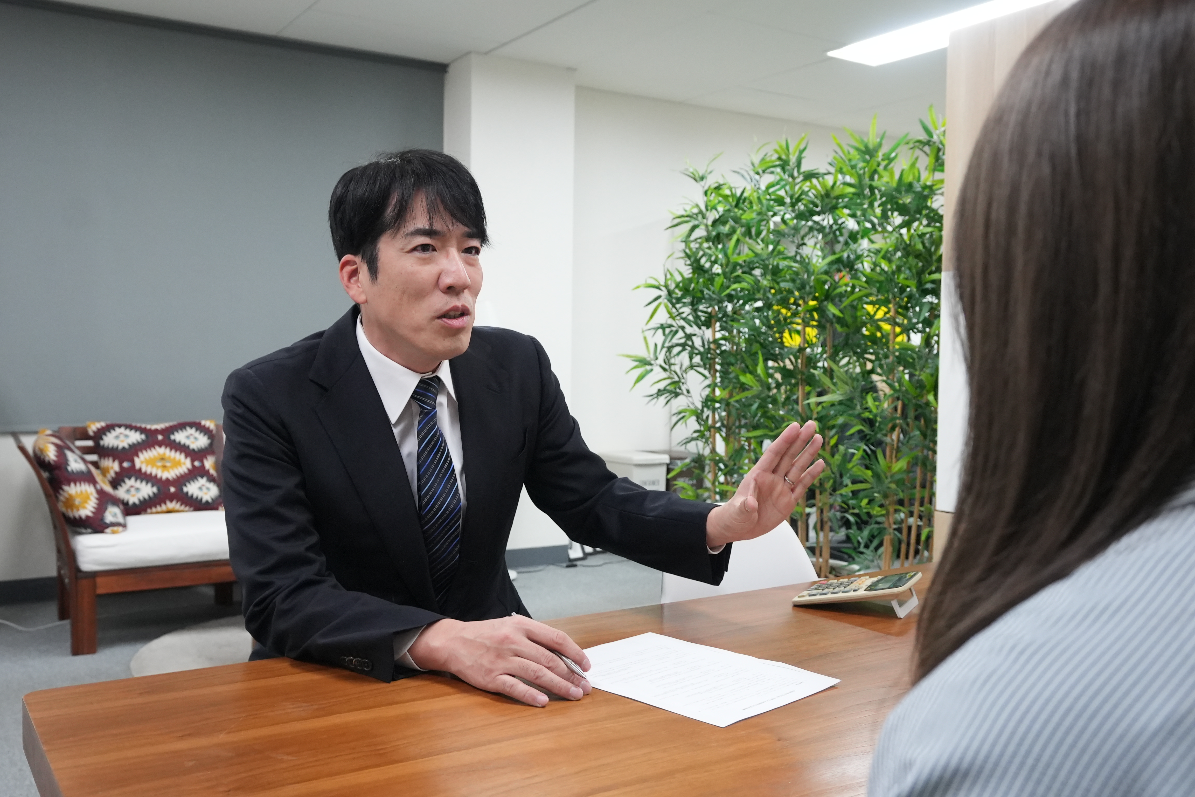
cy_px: 398
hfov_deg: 57.2
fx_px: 1095
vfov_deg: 40.0
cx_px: 598
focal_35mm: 33
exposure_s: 1/160
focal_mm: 22
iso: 2500
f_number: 4.5
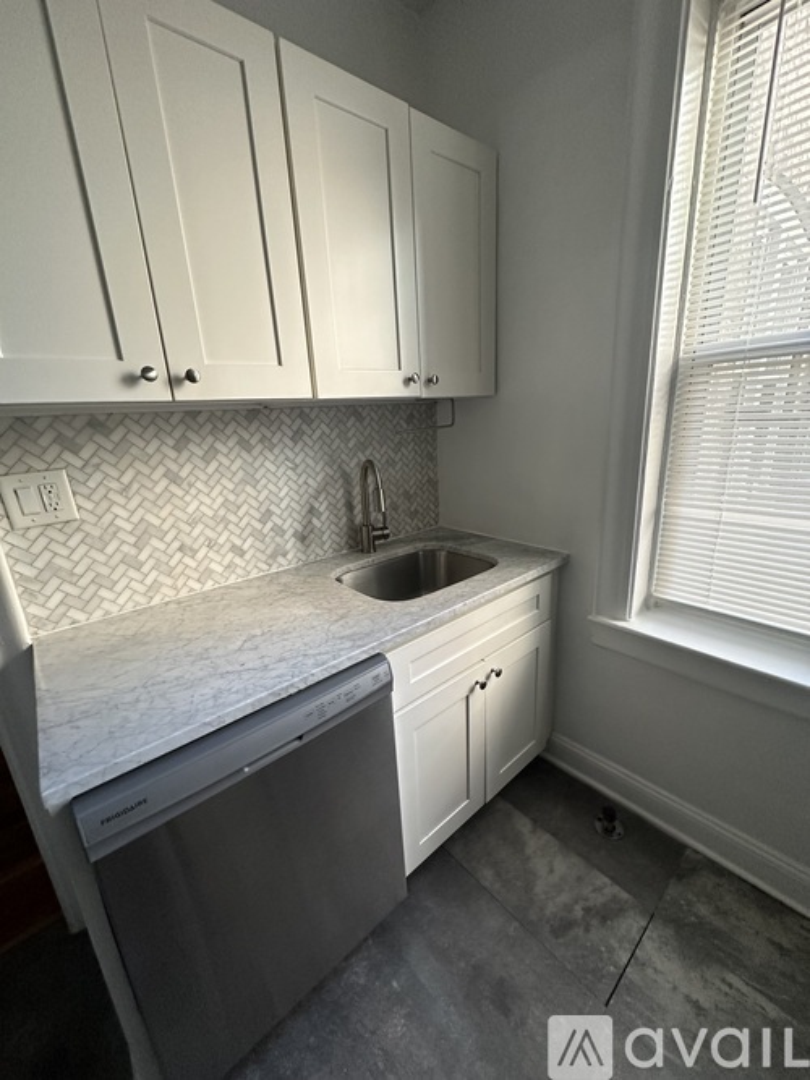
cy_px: 540
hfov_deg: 85.7
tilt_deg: -15.7
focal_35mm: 14
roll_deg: +3.9
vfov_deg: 102.1
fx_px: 437
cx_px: 405
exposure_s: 1/83
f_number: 2.2
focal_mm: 2.22
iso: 320
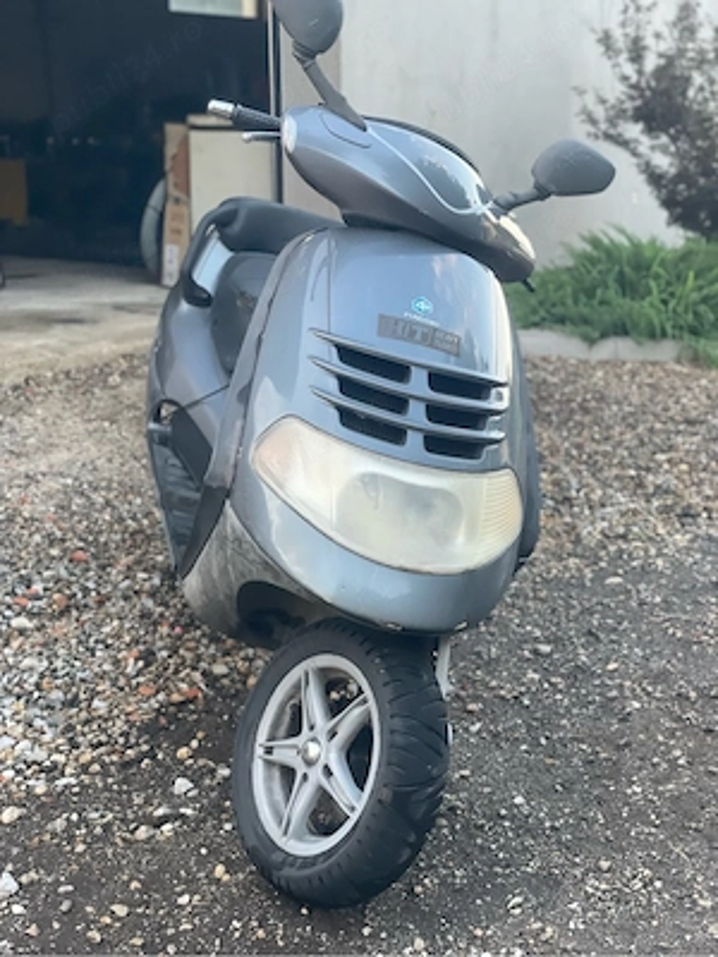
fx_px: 1438
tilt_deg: -12.9
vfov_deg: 36.8
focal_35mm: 52
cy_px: 478
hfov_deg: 28.0
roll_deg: +0.1
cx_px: 359
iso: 250
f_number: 2
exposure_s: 1/122
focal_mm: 6
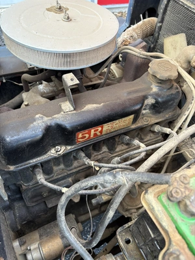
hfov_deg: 53.1
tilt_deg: -48.0
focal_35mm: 26
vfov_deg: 67.3
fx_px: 195
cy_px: 130
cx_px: 98
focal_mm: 5.96
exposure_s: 1/121
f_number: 1.6
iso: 125
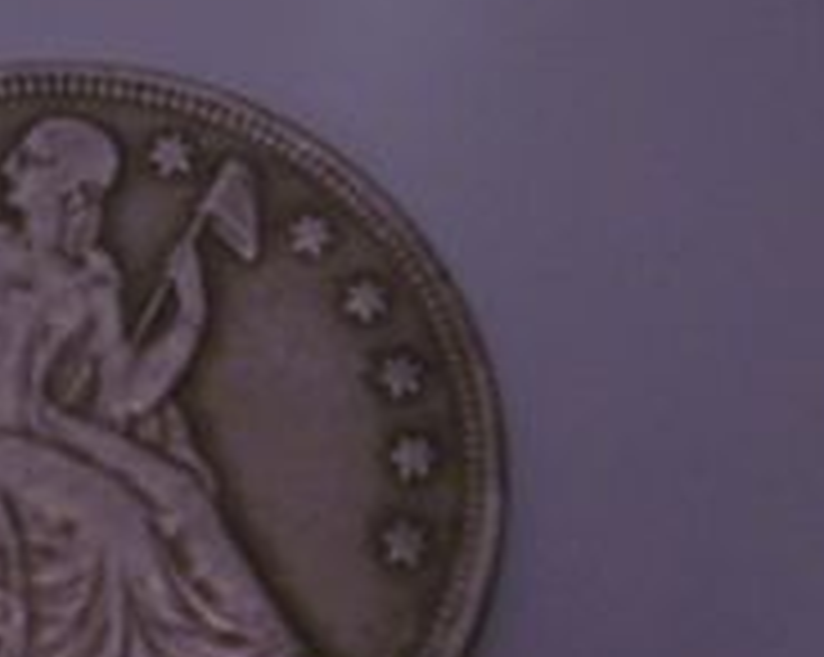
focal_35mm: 122
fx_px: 2972
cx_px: 14
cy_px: 439
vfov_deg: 12.6
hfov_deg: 15.5
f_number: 2.8
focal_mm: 6.3
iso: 160
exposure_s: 1/30
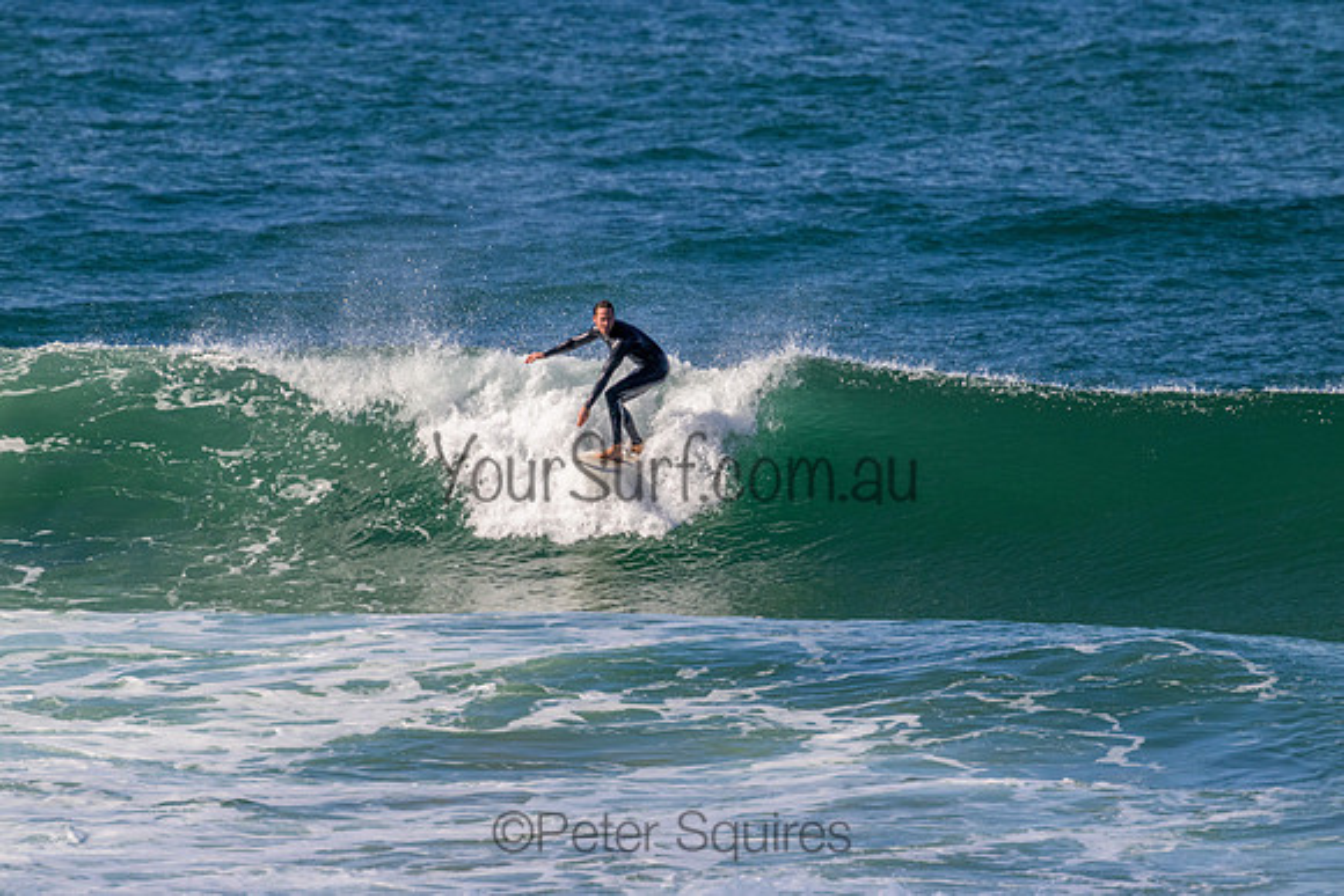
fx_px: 29872
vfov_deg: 1.7
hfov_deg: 2.6
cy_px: 448
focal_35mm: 800
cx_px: 672
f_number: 11
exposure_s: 1/2000
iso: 1600
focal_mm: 800
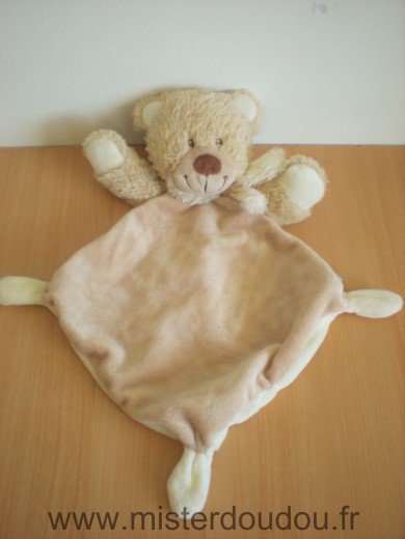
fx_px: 593
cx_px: 202
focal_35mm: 38
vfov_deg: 49.0
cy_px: 270
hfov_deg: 37.7
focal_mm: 6.3
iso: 200
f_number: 3.1
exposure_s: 1/60.4
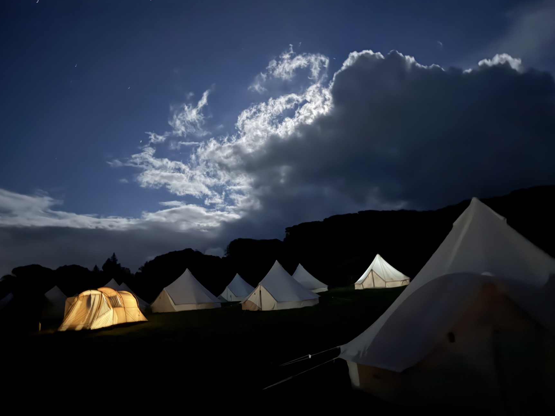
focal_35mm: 25
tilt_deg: +14.8
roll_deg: +4.3
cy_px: 209
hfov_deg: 69.4
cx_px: 269
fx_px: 401
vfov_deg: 54.9
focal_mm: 6.76
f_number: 1.78
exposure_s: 1/2
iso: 8000
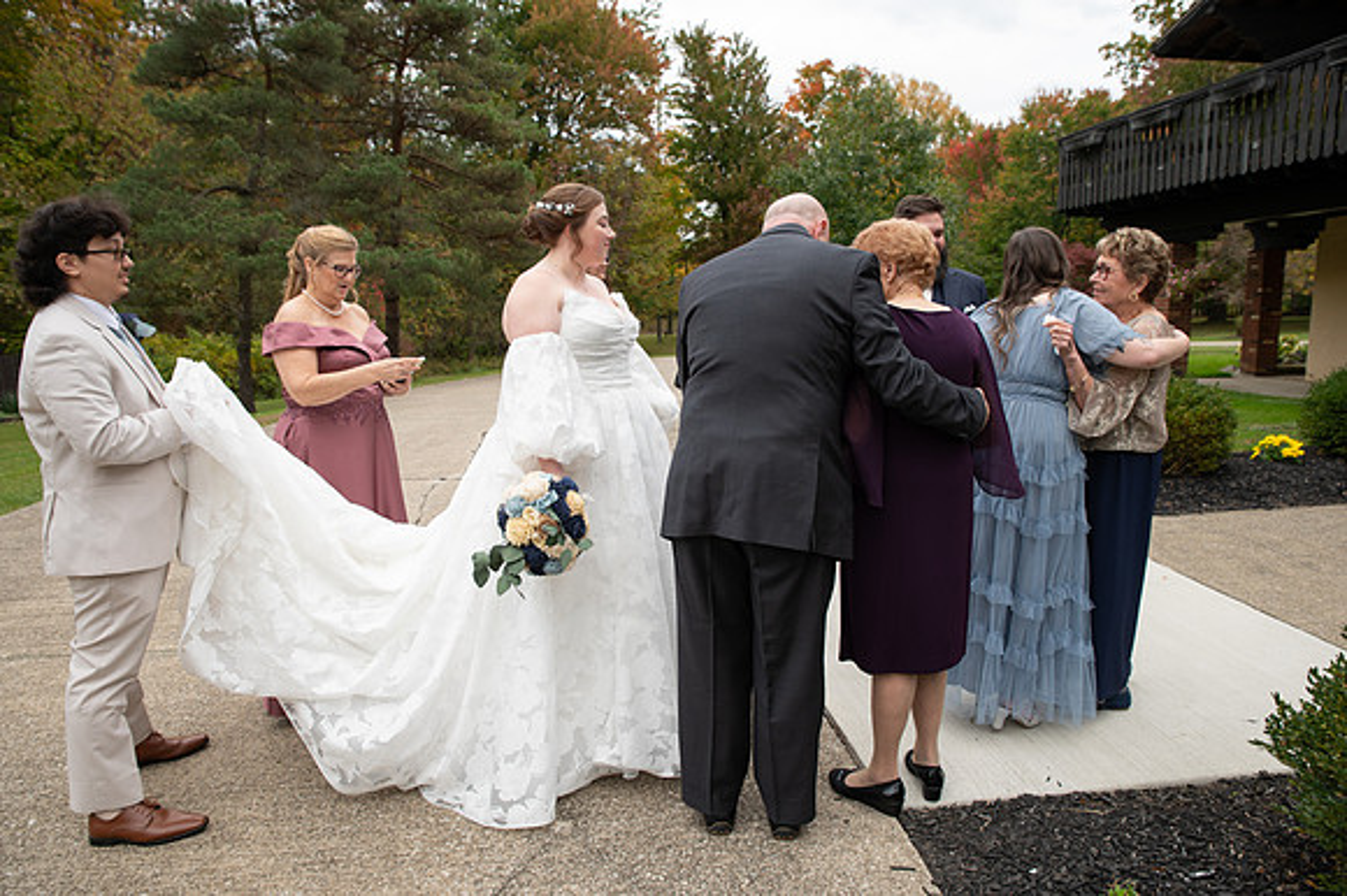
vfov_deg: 53.1
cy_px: 448
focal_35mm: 24
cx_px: 674
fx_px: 897
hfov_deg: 73.8
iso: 320
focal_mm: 24
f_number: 4.5
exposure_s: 1/250
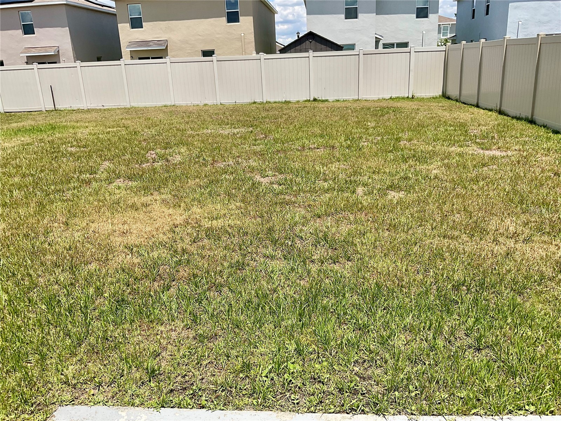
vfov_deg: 48.2
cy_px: 210
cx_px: 280
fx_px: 470
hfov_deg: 61.7
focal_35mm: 29
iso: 16
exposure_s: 1/2141
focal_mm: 3
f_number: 1.8
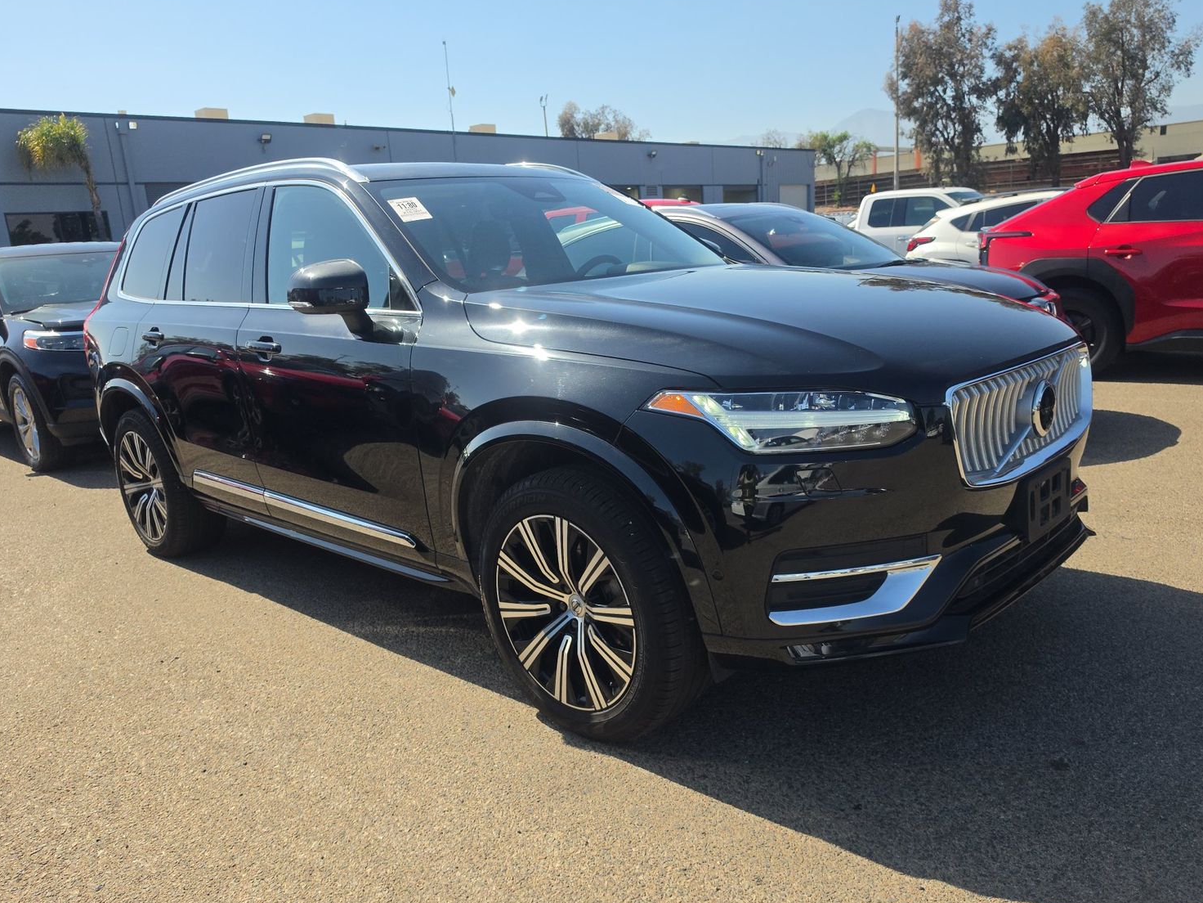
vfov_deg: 54.9
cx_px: 612
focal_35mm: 25
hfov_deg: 69.4
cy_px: 457
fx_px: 869
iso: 64
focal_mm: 6.5
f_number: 1.4
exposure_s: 1/5294
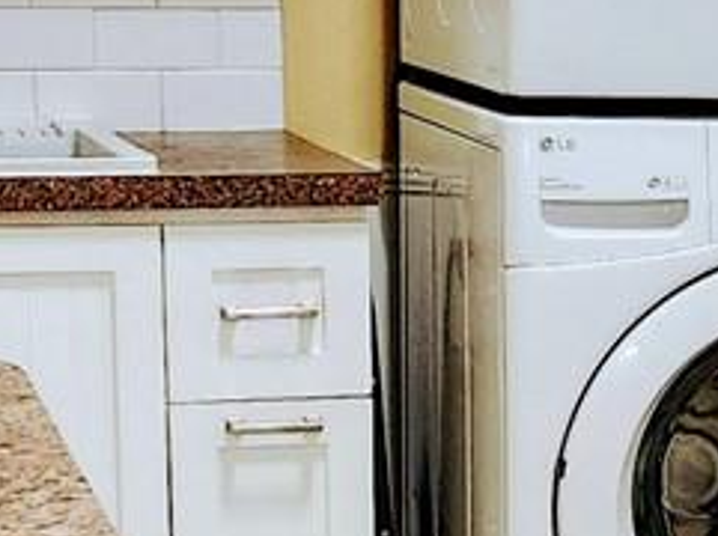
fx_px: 3169
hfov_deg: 12.4
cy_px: 485
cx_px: 1022
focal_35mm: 153
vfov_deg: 9.6
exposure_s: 1/120
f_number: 1.8
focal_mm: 5.4
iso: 400
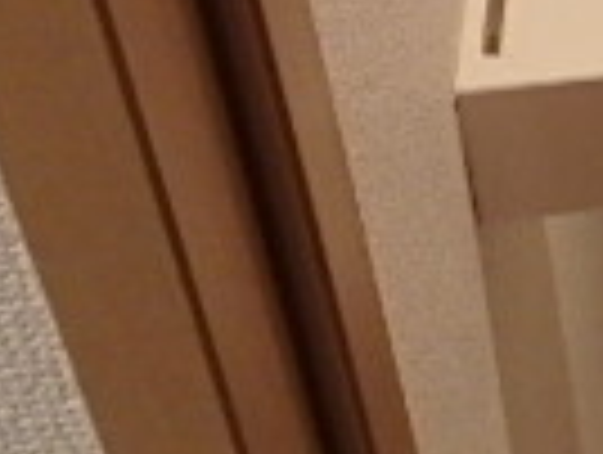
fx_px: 1745
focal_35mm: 100
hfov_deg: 16.6
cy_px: -337
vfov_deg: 13.5
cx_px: 1053
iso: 500
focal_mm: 3.7
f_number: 3.5
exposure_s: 1/30
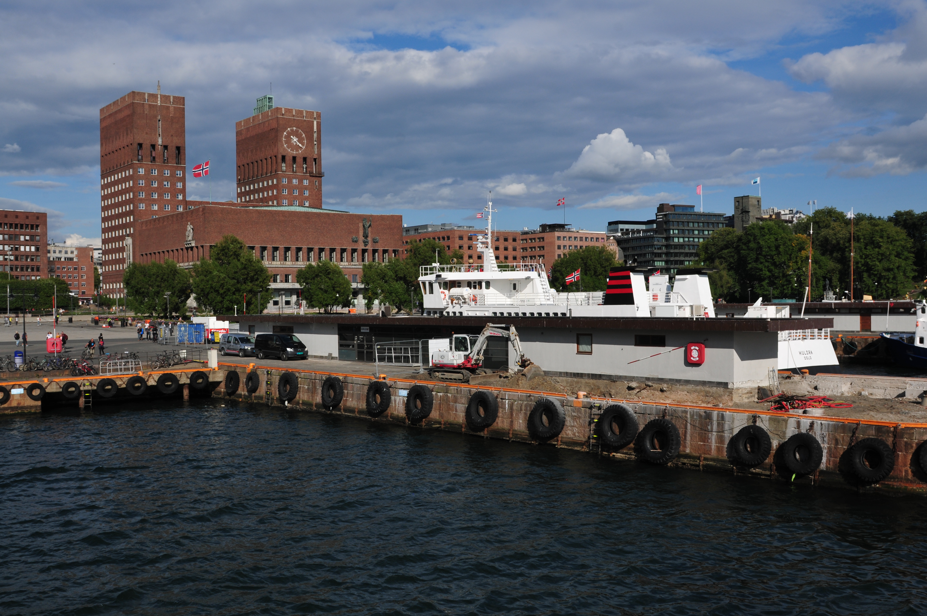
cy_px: 308
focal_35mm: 36
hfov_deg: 53.2
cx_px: 464
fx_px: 926
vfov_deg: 36.8
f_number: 11
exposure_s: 1/500
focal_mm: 24
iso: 200
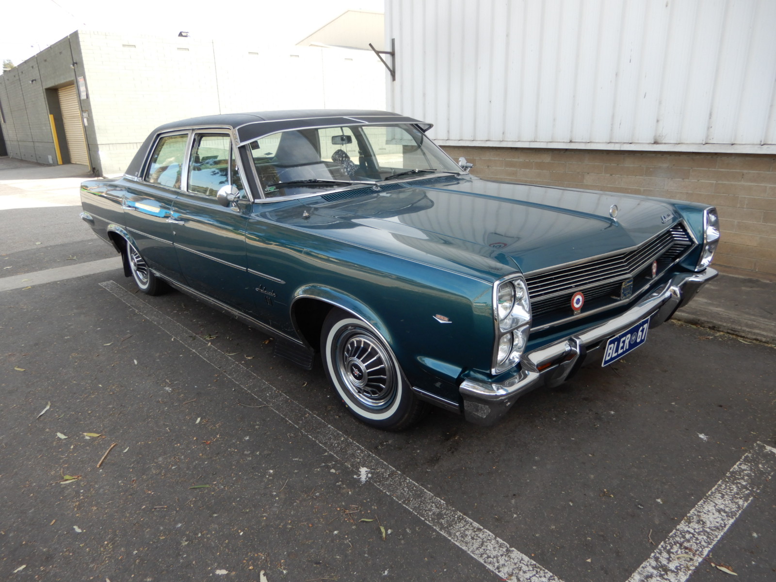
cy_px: 291
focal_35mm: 24
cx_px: 388
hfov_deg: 71.6
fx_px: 538
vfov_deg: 56.8
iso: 80
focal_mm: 4.3
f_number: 3.4
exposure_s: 1/200
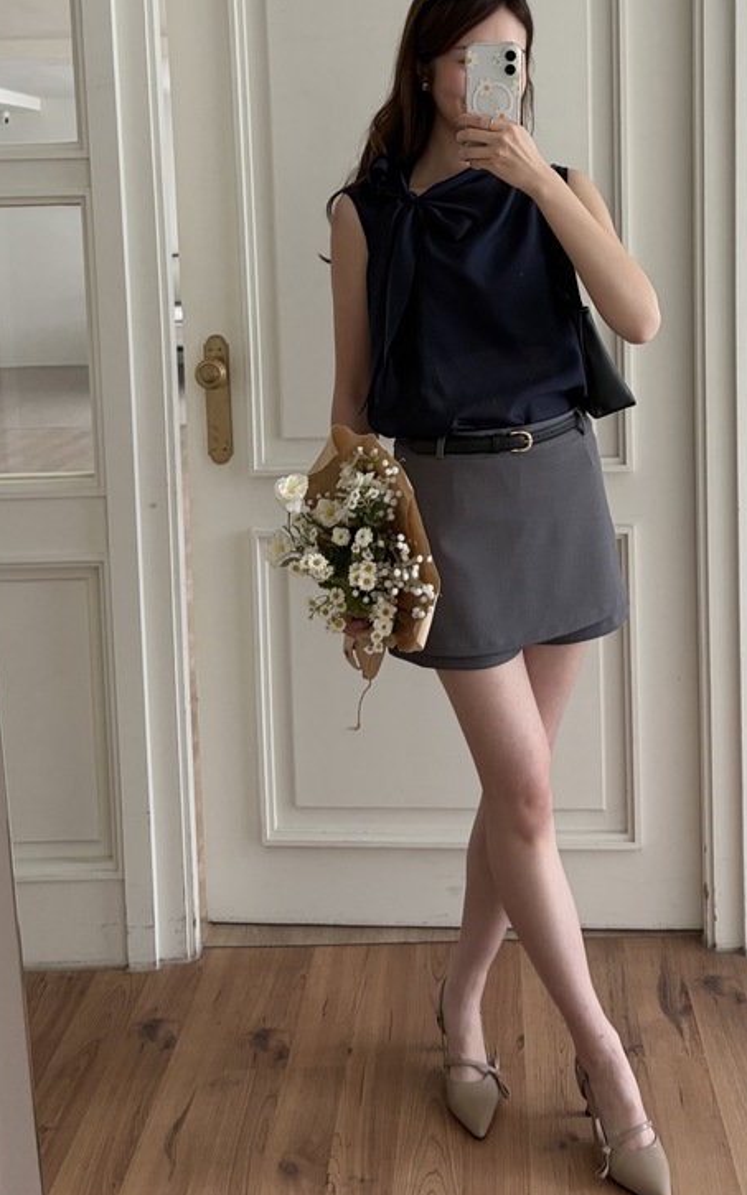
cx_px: 496
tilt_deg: -16.4
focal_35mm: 38
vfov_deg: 50.6
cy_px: 401
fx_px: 1238
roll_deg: +3.6
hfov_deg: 33.3
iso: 125
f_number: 1.6
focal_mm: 5.96
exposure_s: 1/71
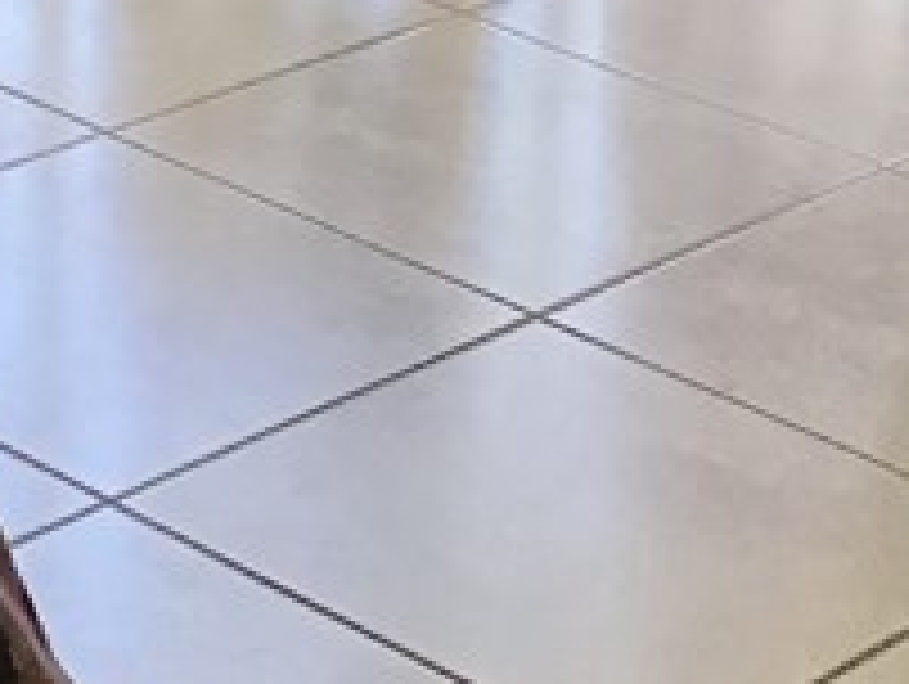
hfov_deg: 12.5
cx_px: 86
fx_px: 4128
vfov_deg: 8.9
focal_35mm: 157
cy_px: -720
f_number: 2.4
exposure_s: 1/30
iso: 32
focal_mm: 3.3
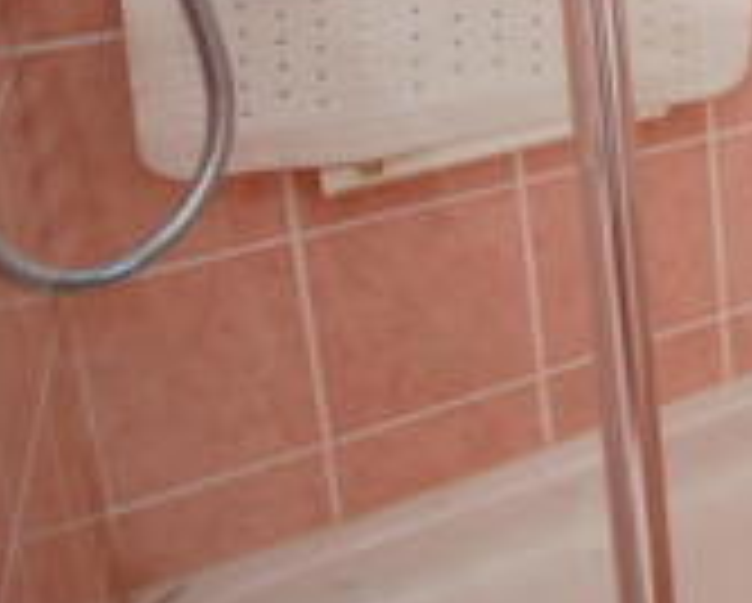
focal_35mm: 55
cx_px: 1385
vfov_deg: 24.0
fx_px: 1226
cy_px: -196
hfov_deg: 21.2
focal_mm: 10
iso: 200
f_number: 4
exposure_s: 1/60
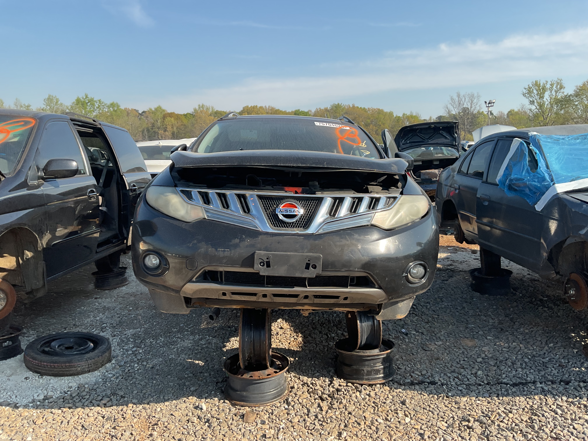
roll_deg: +0.8
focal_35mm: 29
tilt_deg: -8.8
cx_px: 294
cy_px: 220
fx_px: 493
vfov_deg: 48.2
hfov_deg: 61.7
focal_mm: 3
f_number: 1.8
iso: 16
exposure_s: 1/1144
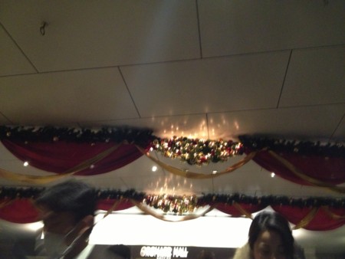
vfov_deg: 40.7
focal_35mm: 35
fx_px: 349
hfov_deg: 52.6
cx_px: 172
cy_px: 130
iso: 400
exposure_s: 1/20
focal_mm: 4.28
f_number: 2.4
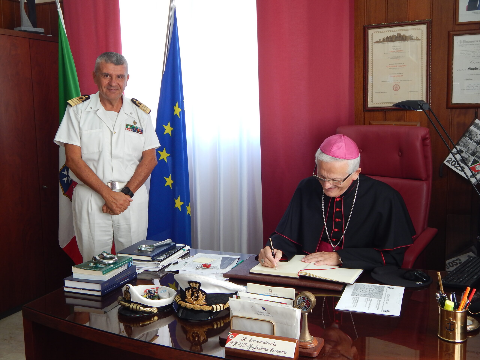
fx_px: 527
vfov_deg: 37.7
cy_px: 180
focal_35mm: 38
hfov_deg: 49.0
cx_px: 240
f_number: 3.4
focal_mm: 6.8
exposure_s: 1/50
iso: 125
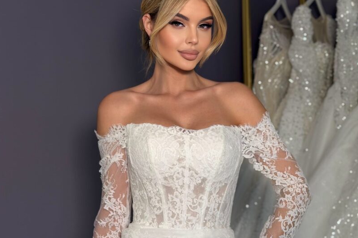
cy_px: 174
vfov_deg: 20.2
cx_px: 179
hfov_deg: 30.1
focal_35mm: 67
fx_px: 666
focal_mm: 6.76
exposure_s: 1/102
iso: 100
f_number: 1.78
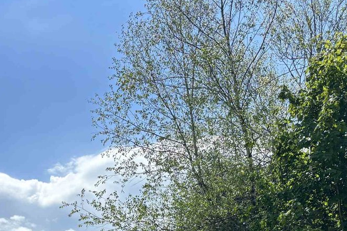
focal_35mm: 66
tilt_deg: +10.1
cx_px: 84
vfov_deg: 18.9
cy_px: 312
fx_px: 636
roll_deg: +2.4
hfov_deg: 30.0
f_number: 1.6
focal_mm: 5.96
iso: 50
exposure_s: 1/3937
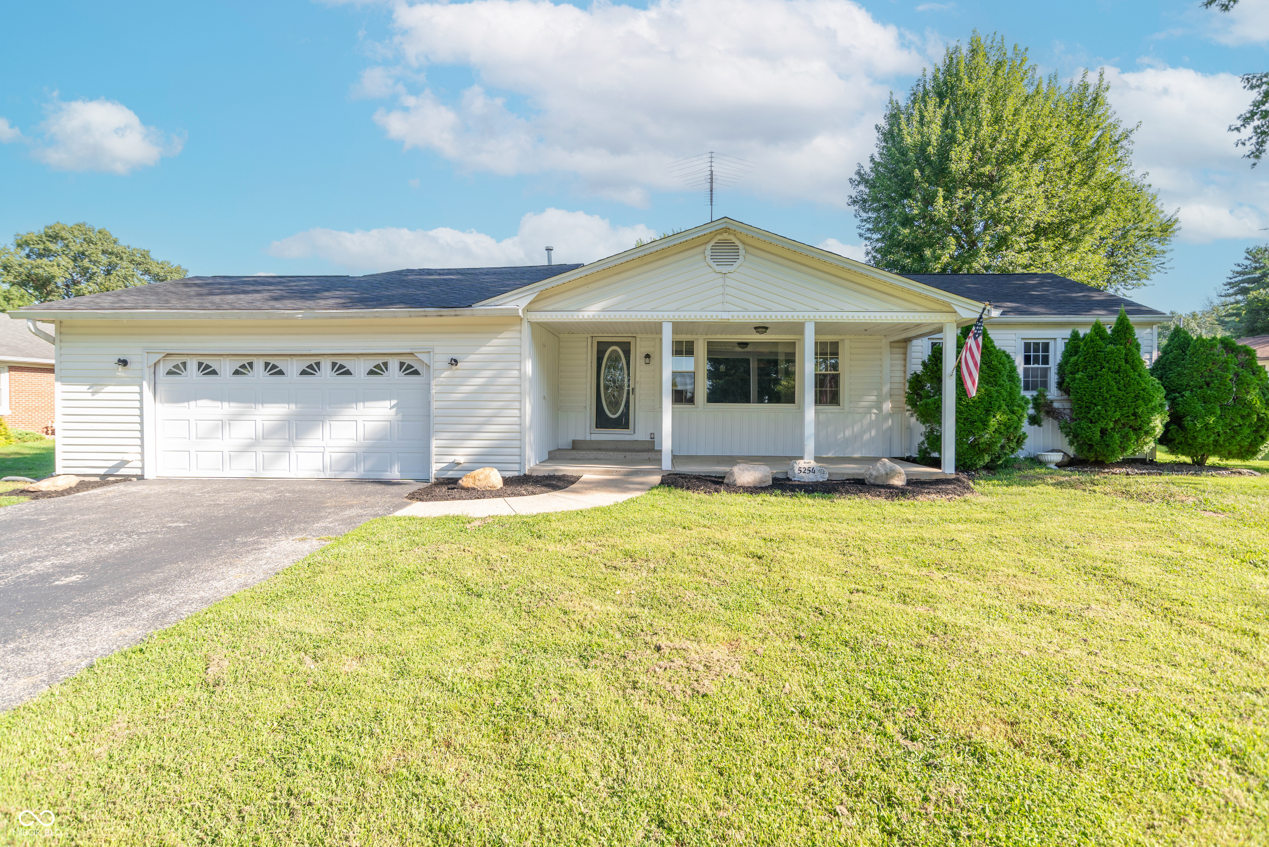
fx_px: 635
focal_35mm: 18
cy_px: 424
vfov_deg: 67.4
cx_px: 634
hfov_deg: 90.0
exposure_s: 1/50
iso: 50
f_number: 8
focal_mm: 18
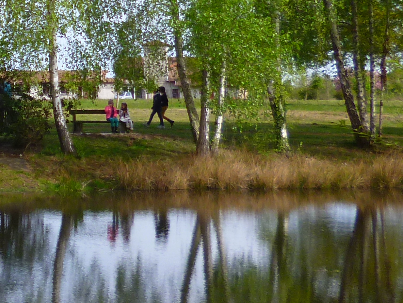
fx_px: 1141
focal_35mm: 98
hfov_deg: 17.4
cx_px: -251
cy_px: 34
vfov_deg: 14.9
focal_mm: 5
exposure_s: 1/500
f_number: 3.1
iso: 100
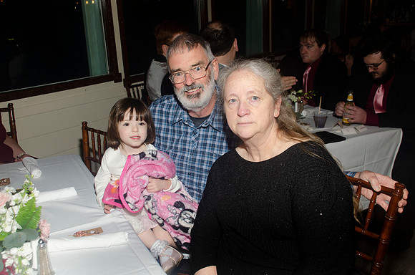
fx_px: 414
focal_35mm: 36
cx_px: 208
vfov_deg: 36.7
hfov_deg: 53.2
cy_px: 138
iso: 400
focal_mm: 24
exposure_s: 1/60
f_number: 5.6
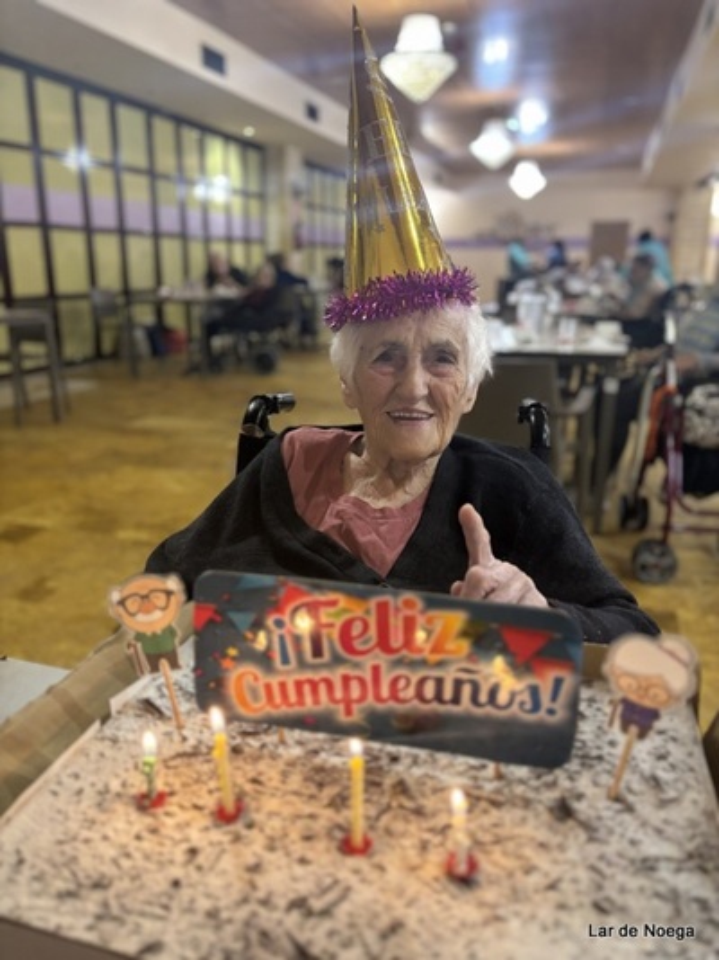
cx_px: 360
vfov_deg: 67.3
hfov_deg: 53.0
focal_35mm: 26
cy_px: 480
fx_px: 721
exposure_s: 1/50
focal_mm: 5.96
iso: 400
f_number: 1.6
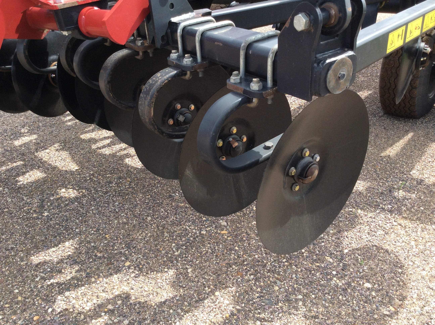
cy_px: 162
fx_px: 402
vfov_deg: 44.1
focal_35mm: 32
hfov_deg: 56.9
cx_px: 218
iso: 32
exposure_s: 1/360
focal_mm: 3.3
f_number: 2.4
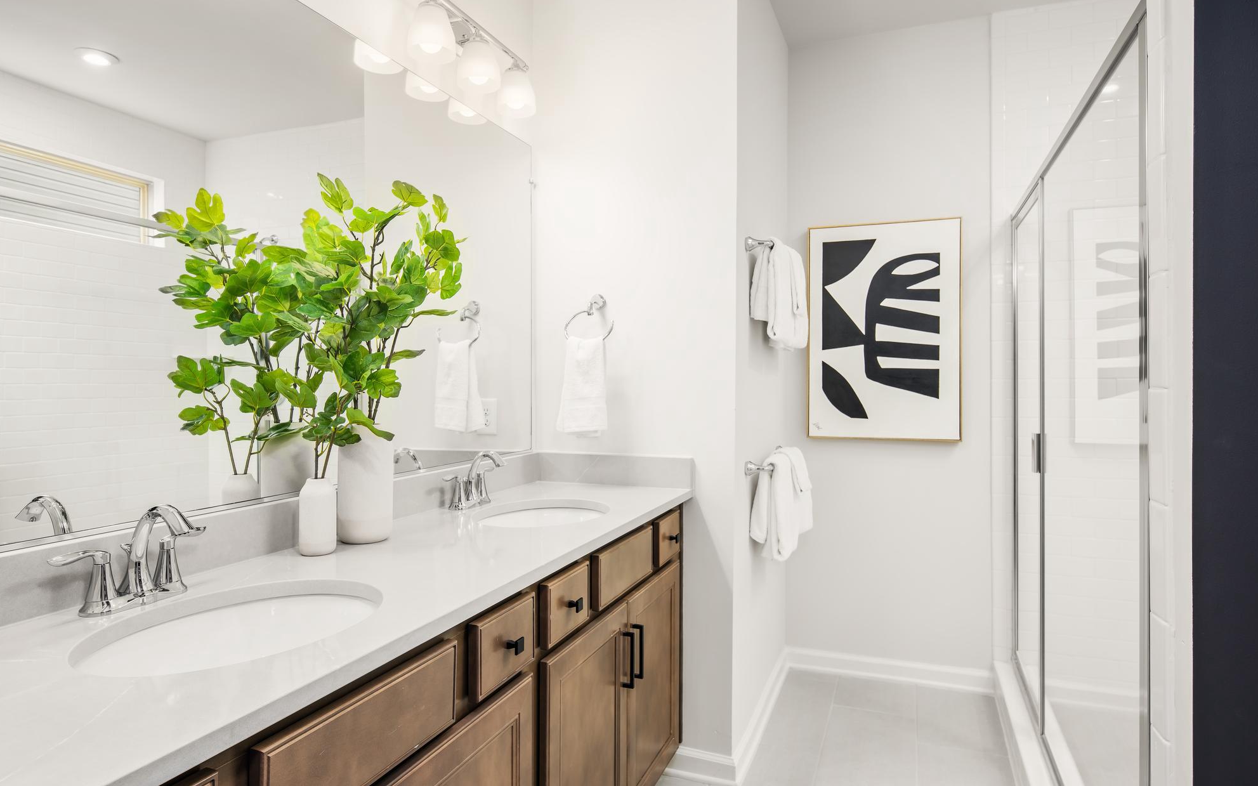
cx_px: 626
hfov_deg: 85.1
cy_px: 407
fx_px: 686
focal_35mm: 20
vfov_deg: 59.6
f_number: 9
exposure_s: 1/200
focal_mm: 19
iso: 200
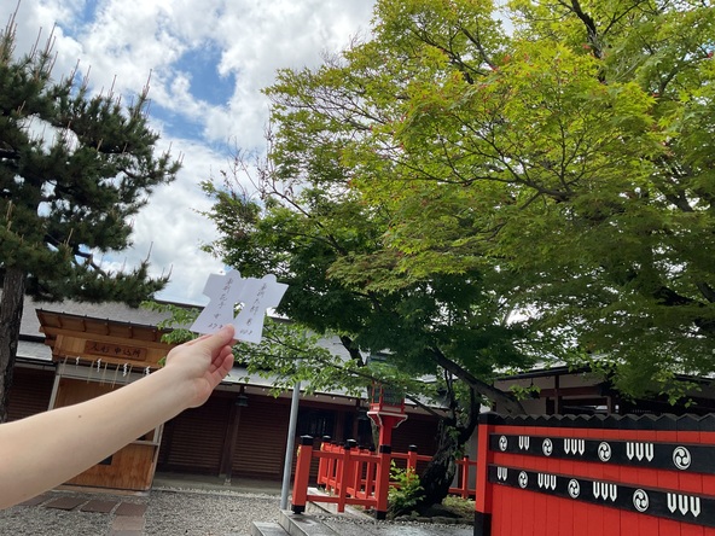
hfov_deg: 61.7
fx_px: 599
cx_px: 358
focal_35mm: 29
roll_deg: -8.0
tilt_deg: +13.4
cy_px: 268
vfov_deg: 48.2
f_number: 1.8
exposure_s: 1/1015
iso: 25
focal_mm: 3
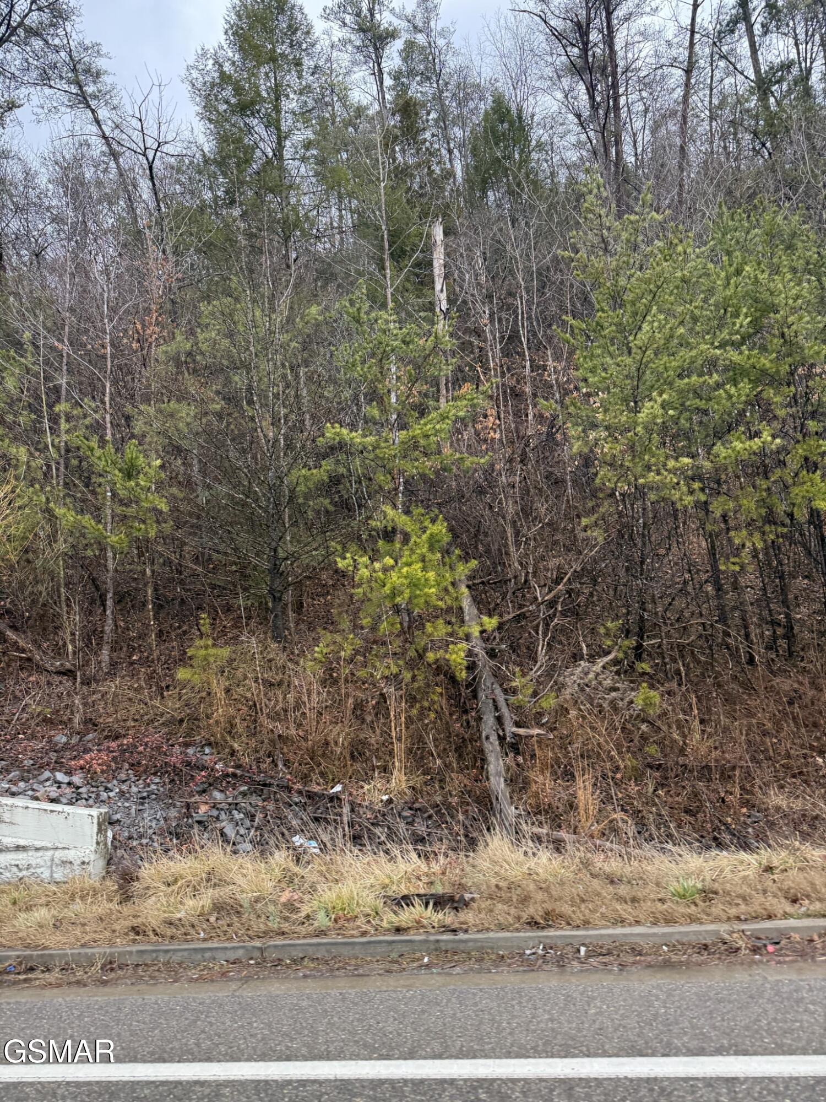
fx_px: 764
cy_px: 551
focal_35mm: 24
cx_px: 413
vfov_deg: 71.6
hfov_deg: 56.8
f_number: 1.78
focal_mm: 6.76
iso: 100
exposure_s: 1/251
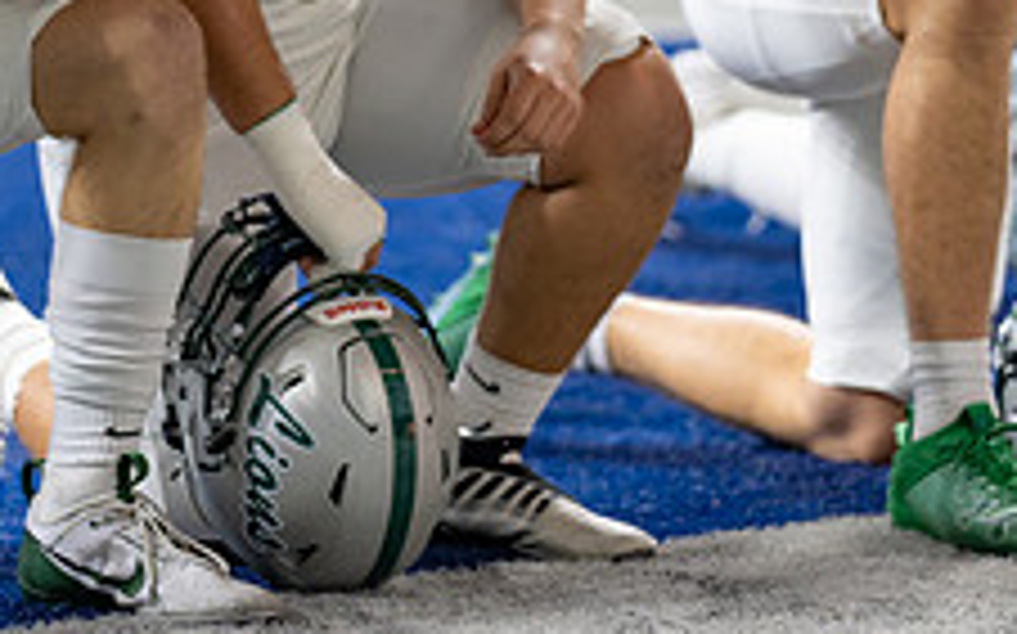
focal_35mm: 378
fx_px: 10472
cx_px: 396
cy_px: -265
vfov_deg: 3.5
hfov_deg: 5.6
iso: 500
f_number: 1.8
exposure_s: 1/400
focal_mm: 135
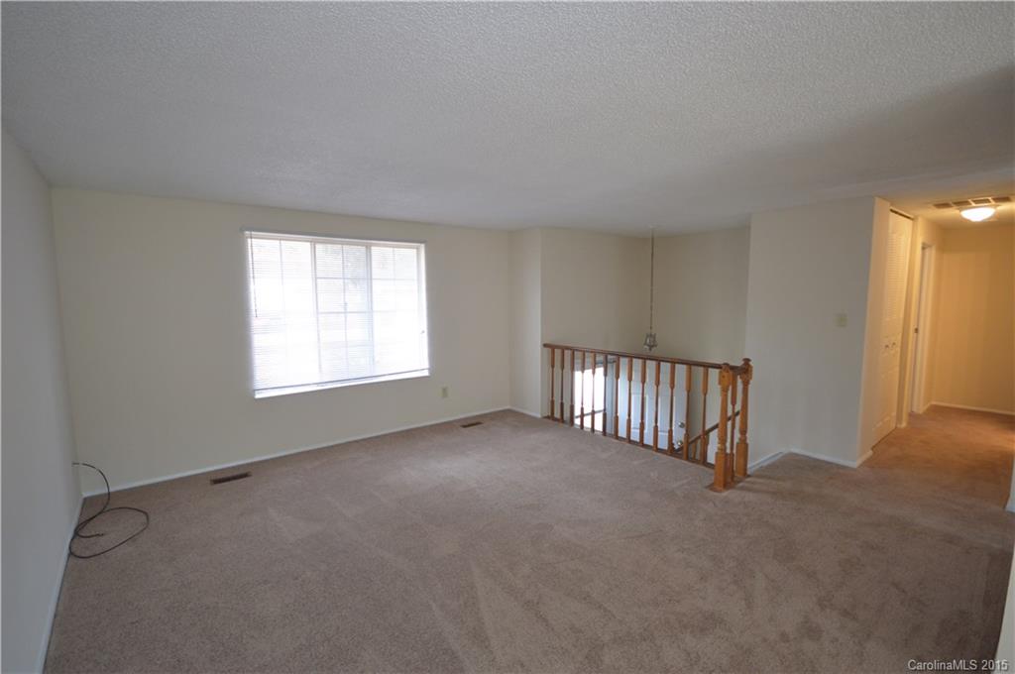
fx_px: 422
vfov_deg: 77.2
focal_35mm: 15
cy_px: 337
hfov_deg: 100.5
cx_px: 508
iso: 800
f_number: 4
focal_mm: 10
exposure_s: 1/30
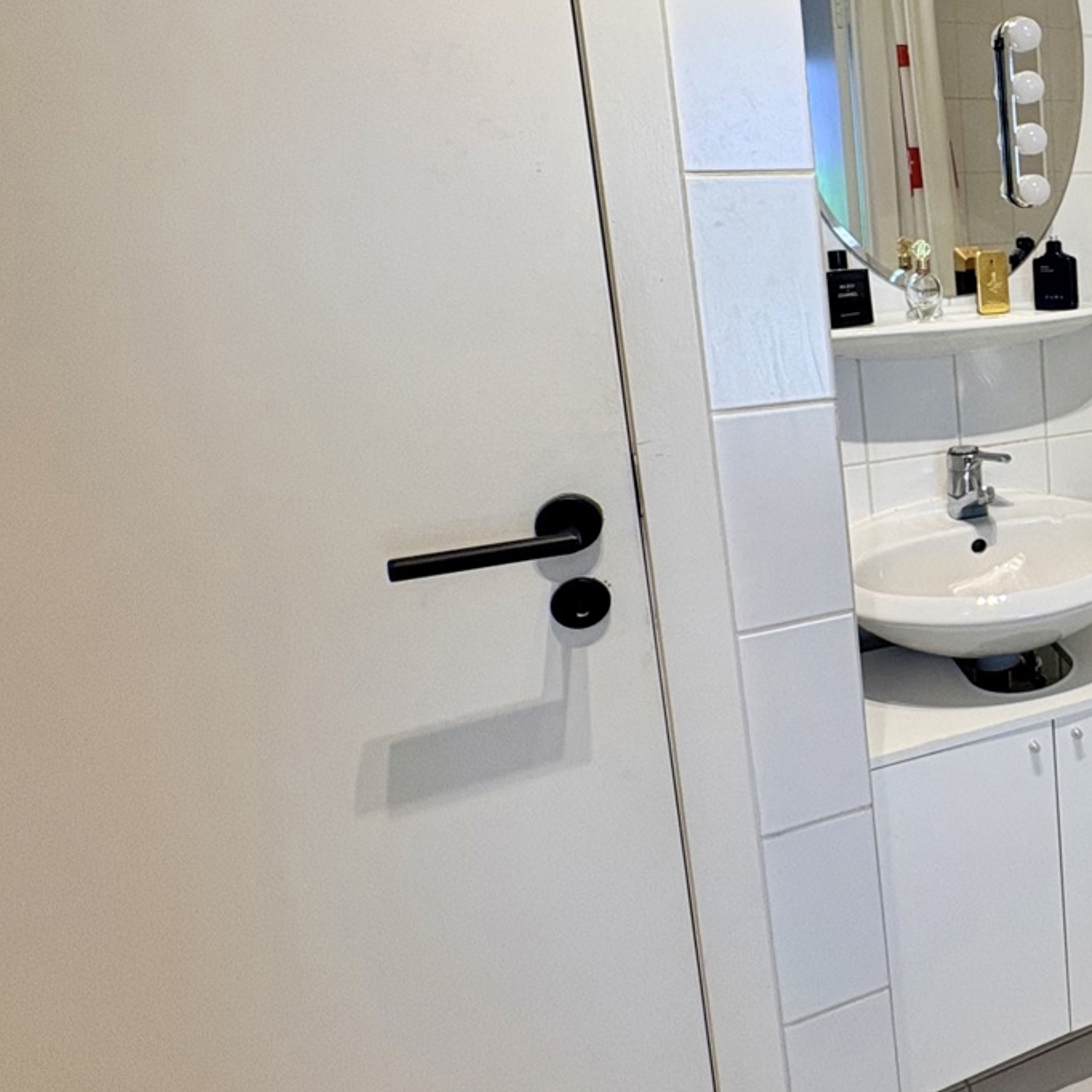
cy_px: 387
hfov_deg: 42.4
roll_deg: +3.3
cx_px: 1229
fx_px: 1035
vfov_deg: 54.8
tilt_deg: -10.3
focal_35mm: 29
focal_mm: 2.22
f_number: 2.2
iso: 125
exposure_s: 1/100
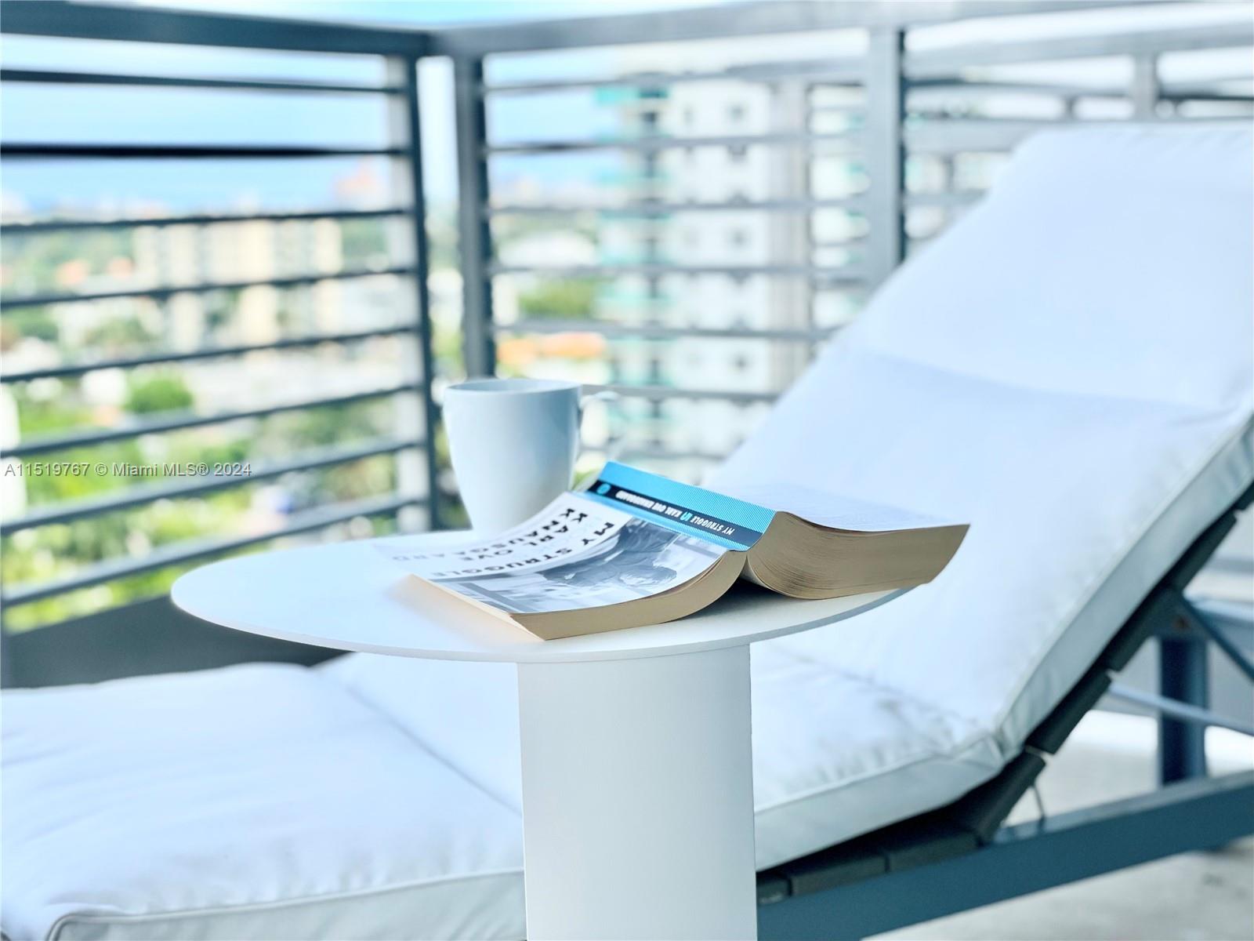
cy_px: 470
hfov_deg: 36.8
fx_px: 1884
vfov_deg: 28.0
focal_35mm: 52
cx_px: 627
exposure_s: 1/1199
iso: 32
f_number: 2
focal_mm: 6
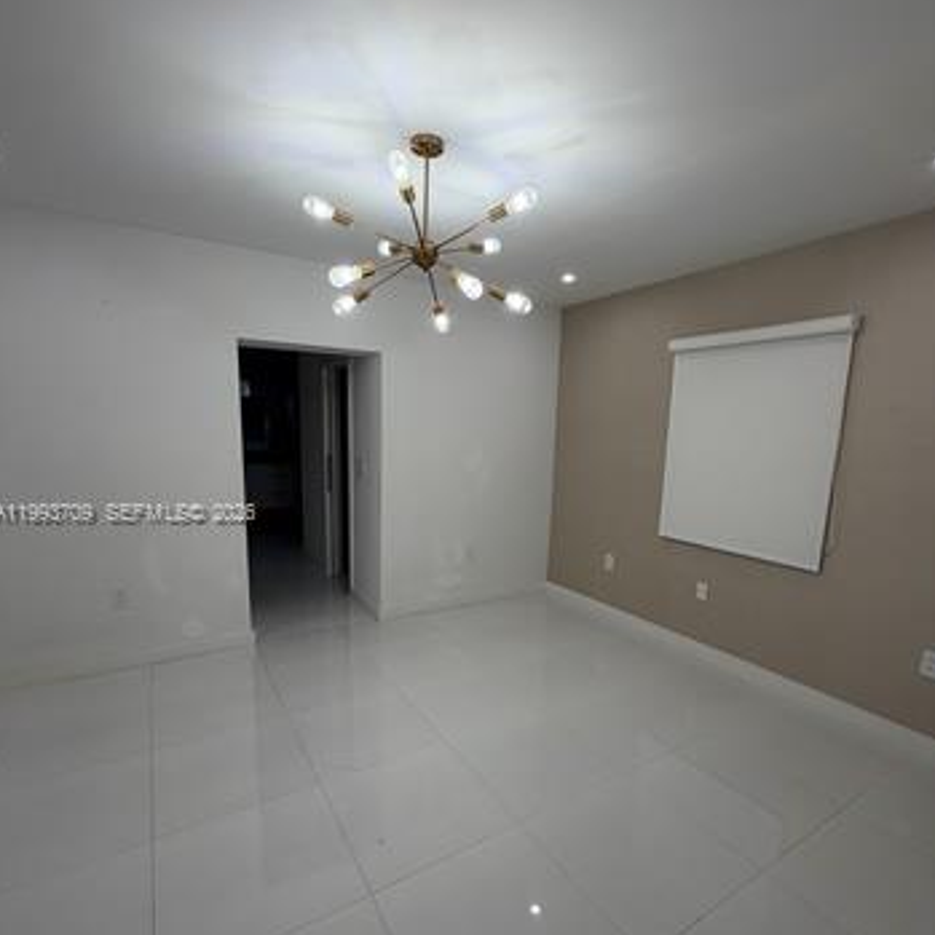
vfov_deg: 83.7
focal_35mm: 17
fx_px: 520
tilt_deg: -9.7
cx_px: 472
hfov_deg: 84.0
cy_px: 514
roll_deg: -1.5
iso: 50
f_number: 2.2
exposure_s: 1/120
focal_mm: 2.22
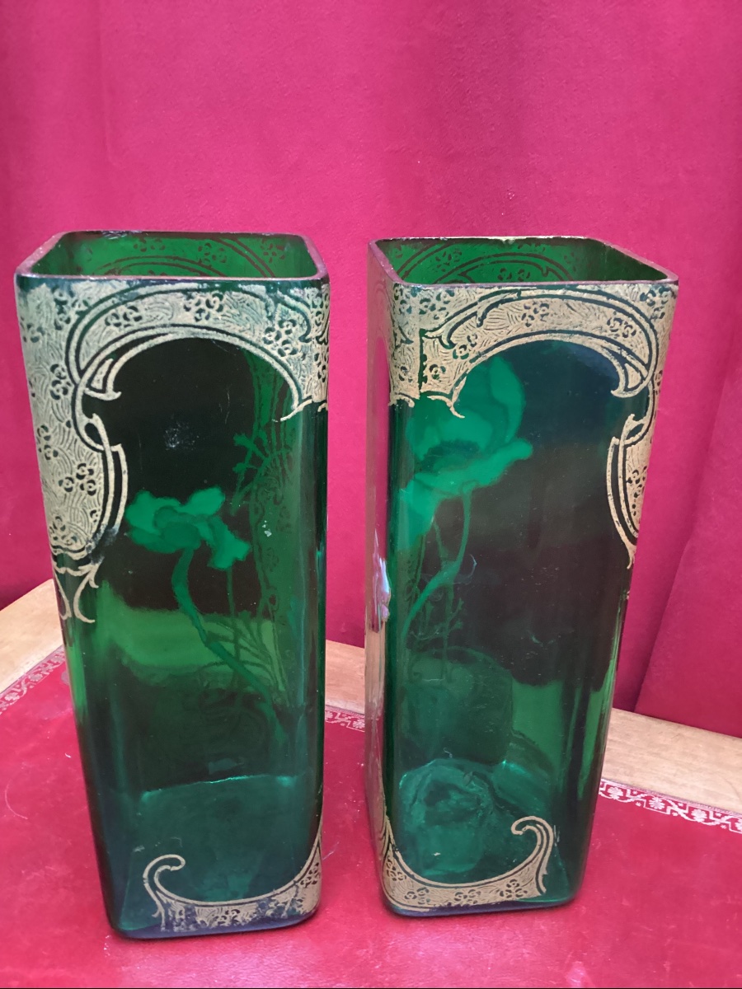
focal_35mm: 31
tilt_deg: -23.8
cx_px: 371
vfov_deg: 58.4
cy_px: 494
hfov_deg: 45.4
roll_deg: -2.2
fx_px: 886
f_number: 2.4
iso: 640
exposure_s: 1/30
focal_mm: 3.3
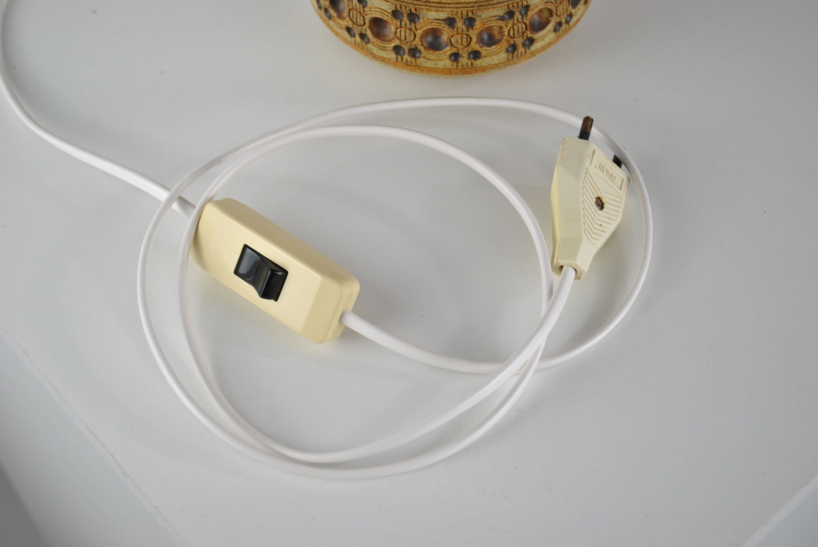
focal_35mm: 60
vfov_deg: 22.7
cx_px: 409
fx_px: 1365
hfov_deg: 33.4
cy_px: 274
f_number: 5.3
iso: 200
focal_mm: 40
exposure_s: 1/60
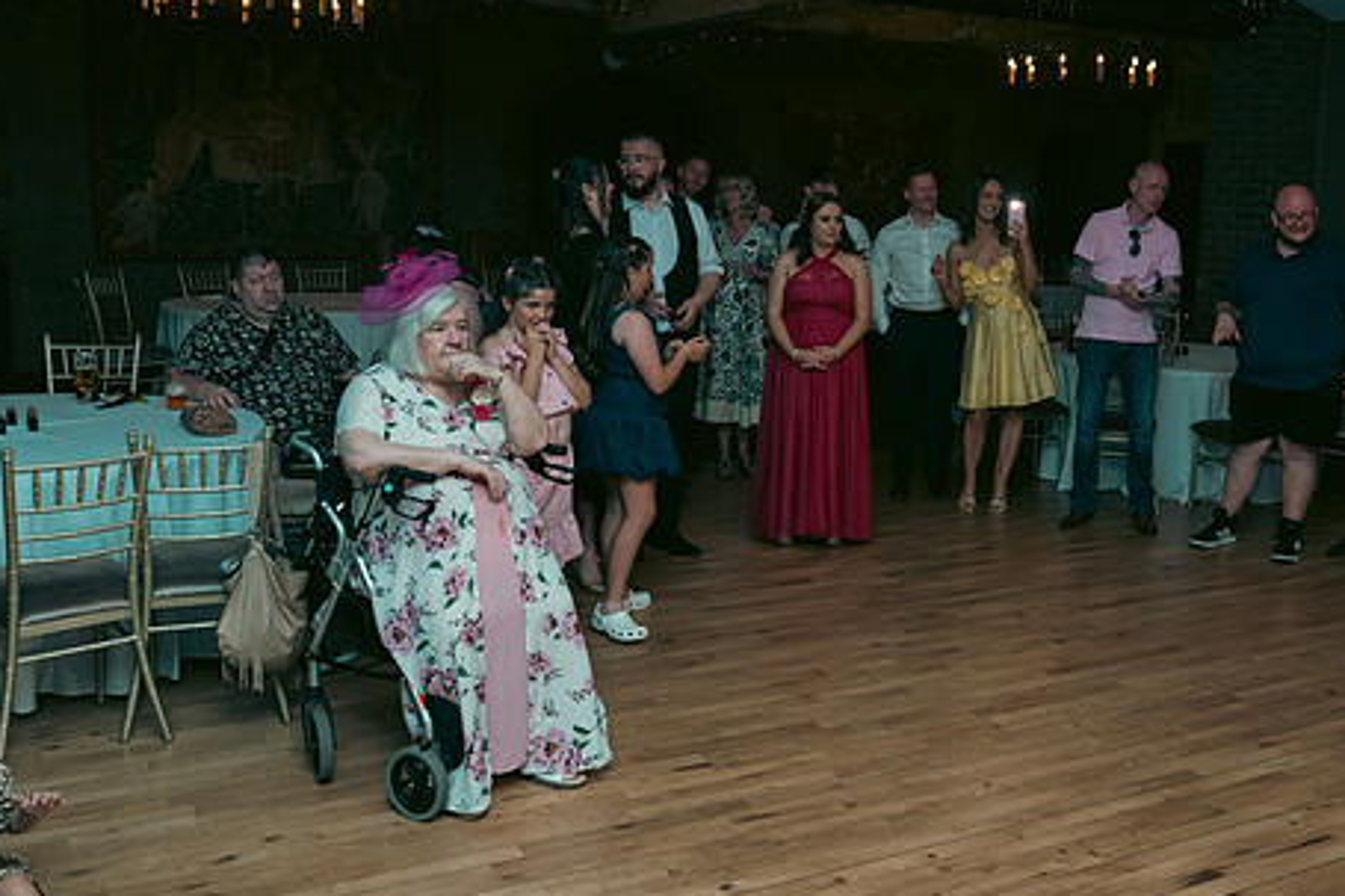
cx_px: 840
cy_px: 377
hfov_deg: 51.4
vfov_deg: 35.8
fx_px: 1382
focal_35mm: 37
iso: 2500
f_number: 3.5
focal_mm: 29
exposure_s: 1/160
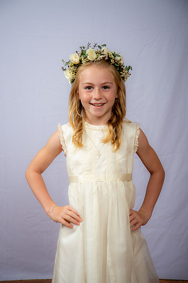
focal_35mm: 70
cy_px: 142
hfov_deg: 19.4
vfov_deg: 28.9
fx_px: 550
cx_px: 94
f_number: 6.3
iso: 250
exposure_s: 1/160
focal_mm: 70
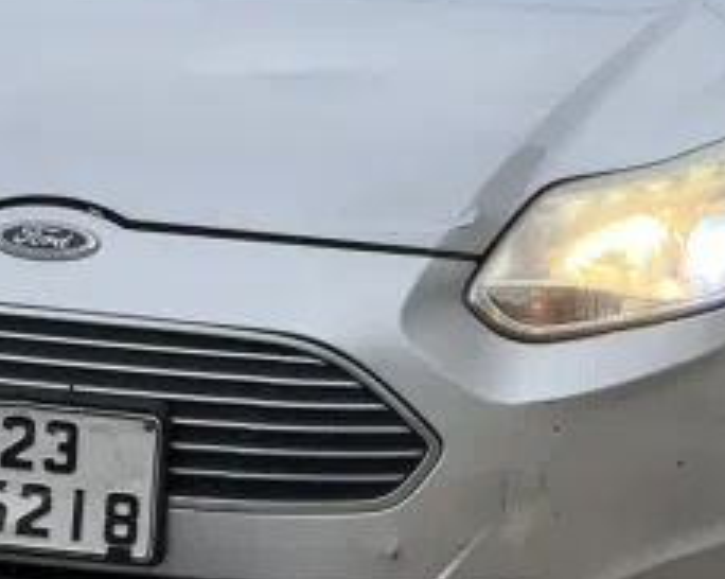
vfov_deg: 7.3
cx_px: 347
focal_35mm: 211
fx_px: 4524
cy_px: 156
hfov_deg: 9.2
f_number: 2.8
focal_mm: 9
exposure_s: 1/191
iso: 25
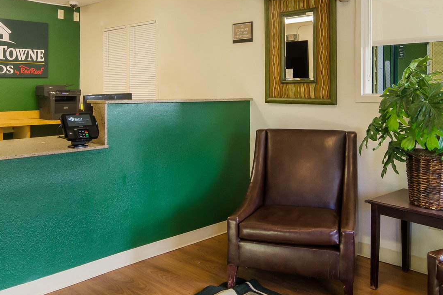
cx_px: 226
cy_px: 84
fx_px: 418
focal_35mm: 34
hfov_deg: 55.8
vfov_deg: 38.2
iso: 400
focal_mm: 12
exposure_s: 1/5
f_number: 8
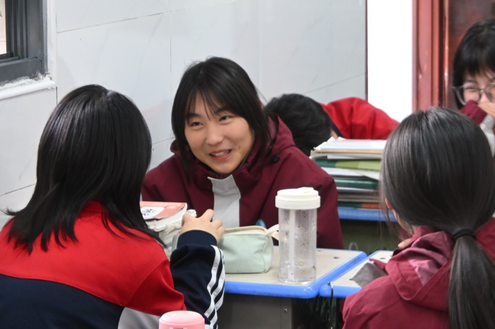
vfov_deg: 9.9
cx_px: 327
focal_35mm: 138
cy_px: 151
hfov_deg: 14.8
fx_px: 1896
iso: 1100
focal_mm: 50
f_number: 6.3
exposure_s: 1/40
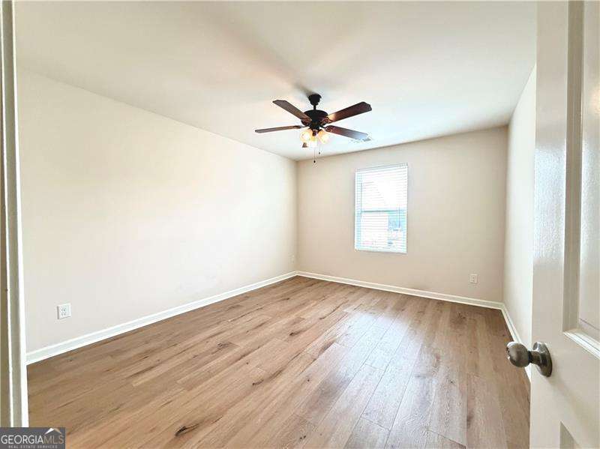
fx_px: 243
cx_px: 300
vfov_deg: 85.6
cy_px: 224
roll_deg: +0.4
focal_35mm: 14
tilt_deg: -1.3
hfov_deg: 102.1
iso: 640
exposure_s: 1/60
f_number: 2.2
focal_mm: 2.22
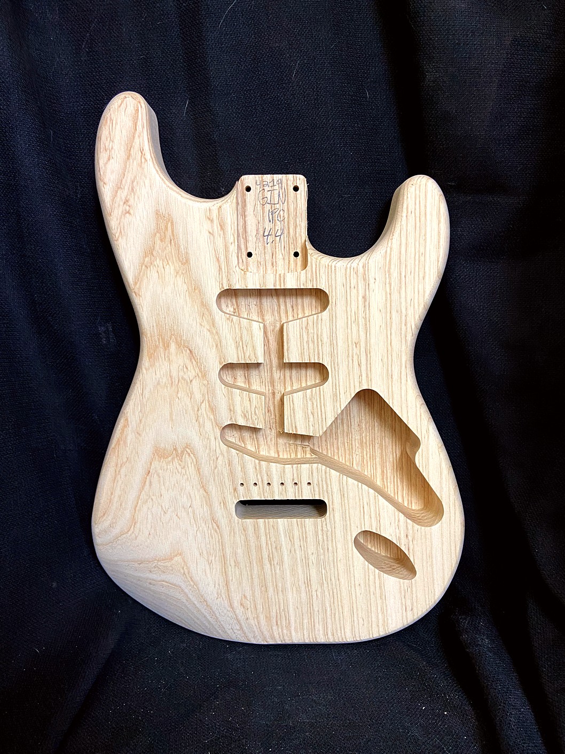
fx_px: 566
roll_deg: +0.9
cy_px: 377
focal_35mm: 26
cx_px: 282
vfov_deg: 67.3
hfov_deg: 53.1
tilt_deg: -11.5
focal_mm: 4.25
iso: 160
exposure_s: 1/60
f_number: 1.8
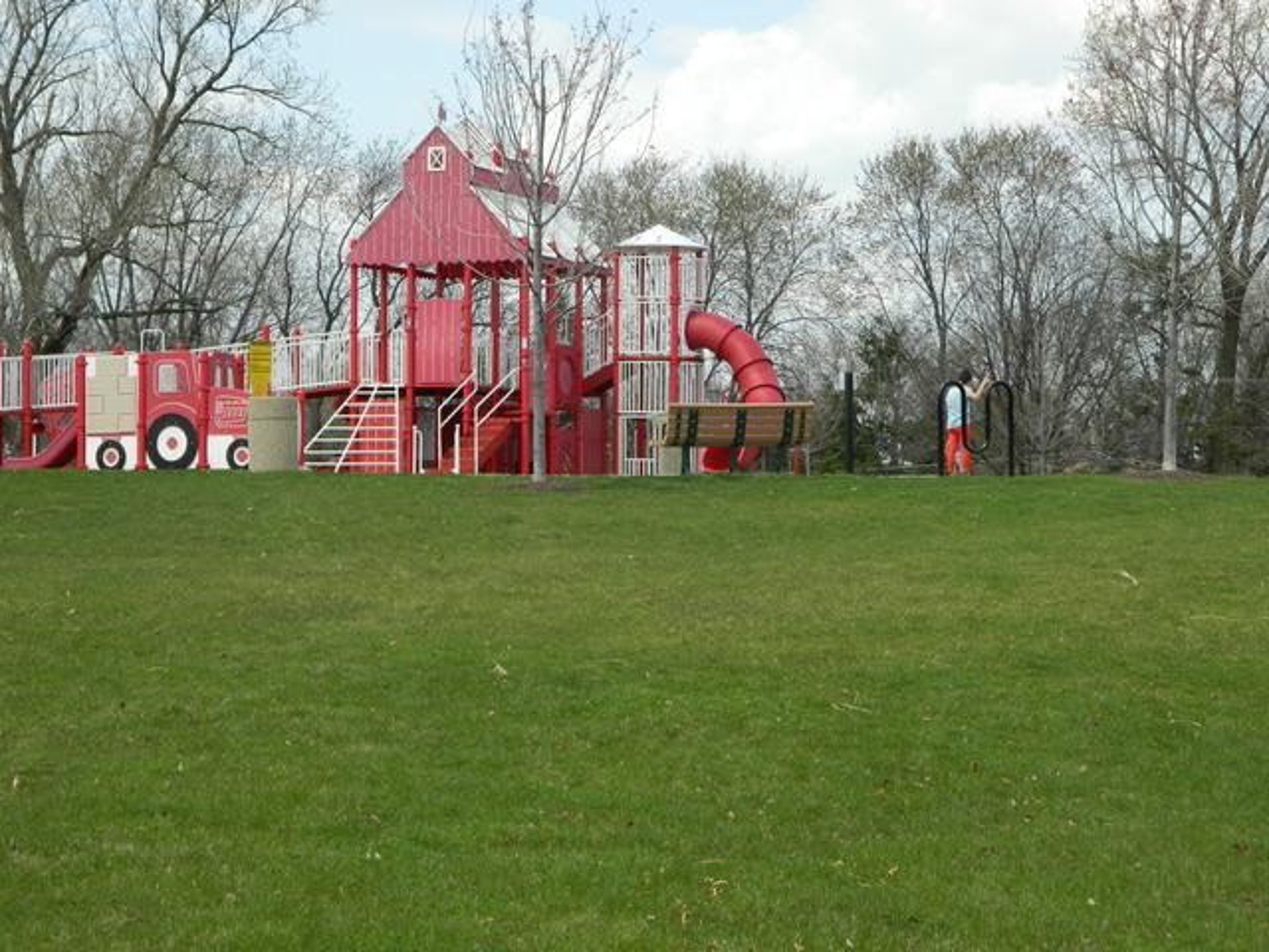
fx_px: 3079
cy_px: 476
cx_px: 634
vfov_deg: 17.6
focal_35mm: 84
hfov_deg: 23.3
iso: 80
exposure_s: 1/400
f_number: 4.2
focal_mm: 15.1
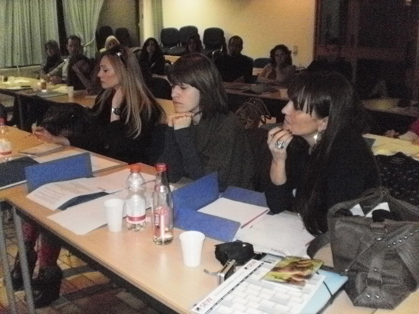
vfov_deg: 37.7
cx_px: 210
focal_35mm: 38
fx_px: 460
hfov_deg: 49.0
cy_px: 157
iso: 1600
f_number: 3.1
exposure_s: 1/125
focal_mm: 6.3
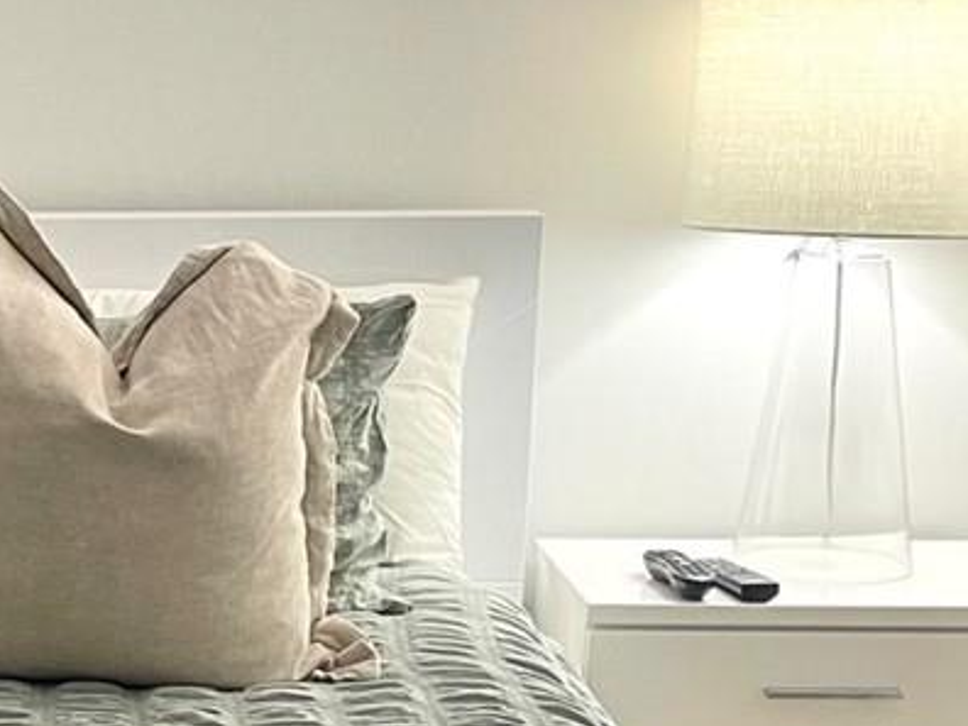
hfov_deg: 17.7
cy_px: 582
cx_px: -237
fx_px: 2936
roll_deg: +0.5
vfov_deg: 14.0
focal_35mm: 105
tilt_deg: -14.0
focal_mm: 5.1
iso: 200
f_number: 1.6
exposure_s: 1/60
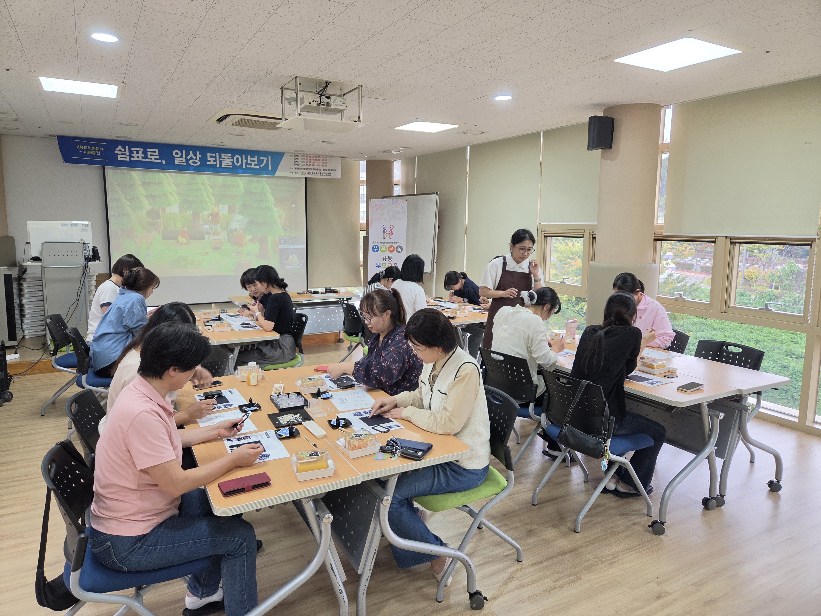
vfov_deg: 58.9
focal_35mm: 23
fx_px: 545
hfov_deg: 73.9
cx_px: 410
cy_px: 308
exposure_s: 1/120
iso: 80
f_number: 1.8
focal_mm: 5.4
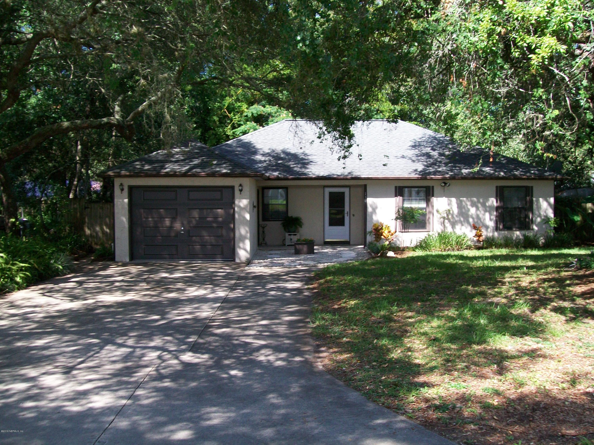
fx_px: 618
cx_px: 297
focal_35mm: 36
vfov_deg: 39.7
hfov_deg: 51.4
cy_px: 222
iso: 64
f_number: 2.7
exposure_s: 1/250
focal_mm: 6
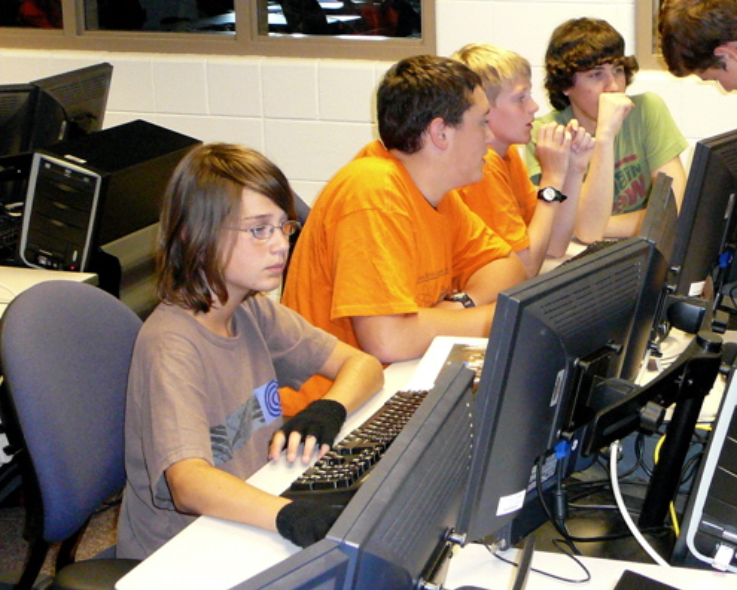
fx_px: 1549
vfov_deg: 21.5
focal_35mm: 71
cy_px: 226
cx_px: 554
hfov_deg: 26.4
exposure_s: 1/30
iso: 400
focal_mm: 6.7
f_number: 3.2
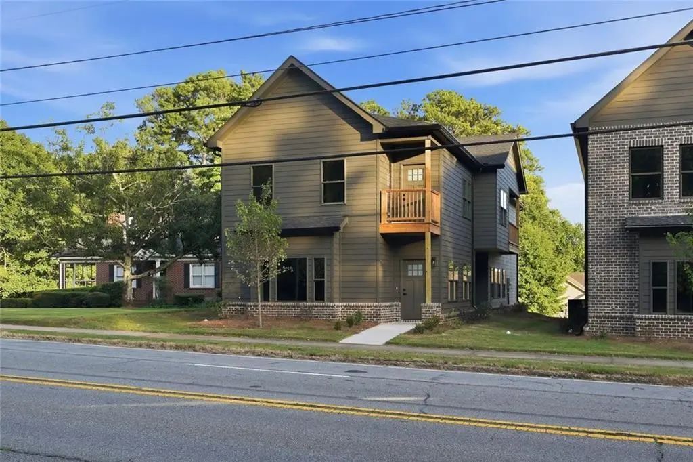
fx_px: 693
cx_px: 346
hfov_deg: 53.1
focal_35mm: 36
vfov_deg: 36.8
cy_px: 231
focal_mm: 24
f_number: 5.6
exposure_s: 1/160
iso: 100
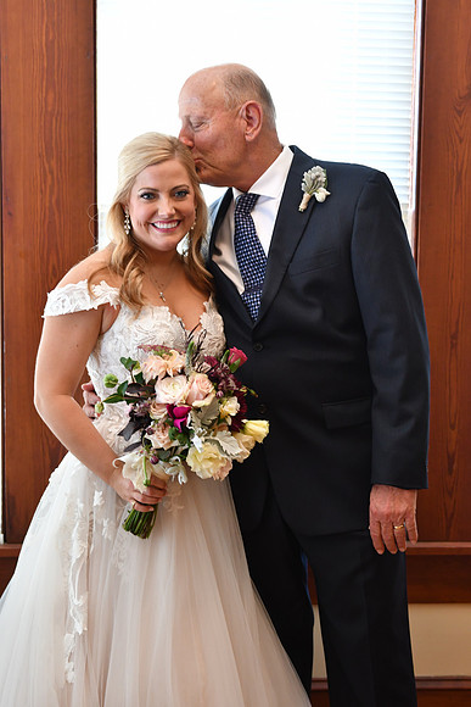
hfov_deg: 25.1
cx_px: 236
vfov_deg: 36.9
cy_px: 354
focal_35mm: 54
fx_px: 1059
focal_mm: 36
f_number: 2.8
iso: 1000
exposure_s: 1/80
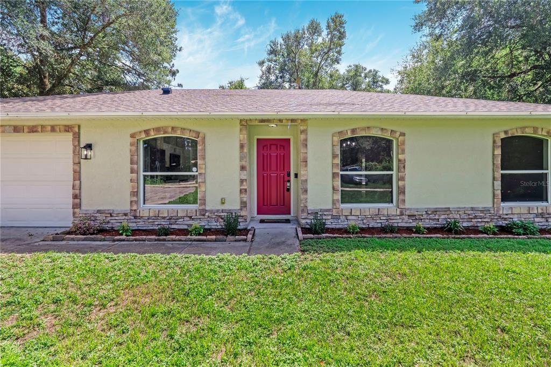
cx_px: 276
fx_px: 252
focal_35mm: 16
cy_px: 184
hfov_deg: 95.0
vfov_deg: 72.0
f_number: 9
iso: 250
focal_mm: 11
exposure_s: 1/2500
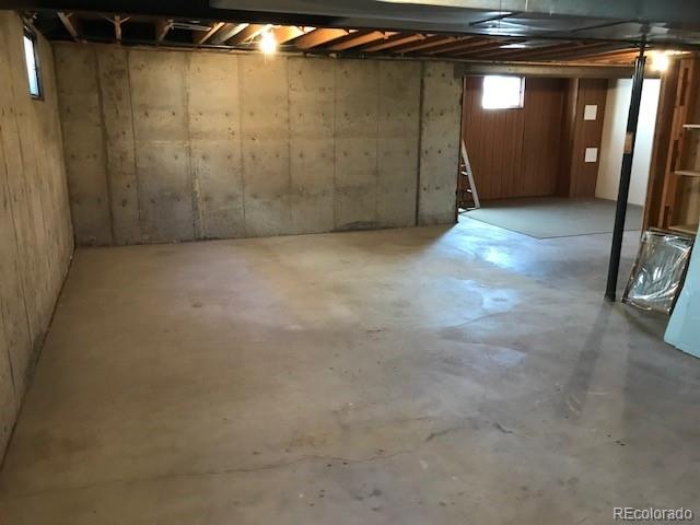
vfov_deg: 49.7
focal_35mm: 28
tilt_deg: -13.6
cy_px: 262
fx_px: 566
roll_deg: -0.4
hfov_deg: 63.4
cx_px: 350
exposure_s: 1/15
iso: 100
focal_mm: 3.99
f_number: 1.8
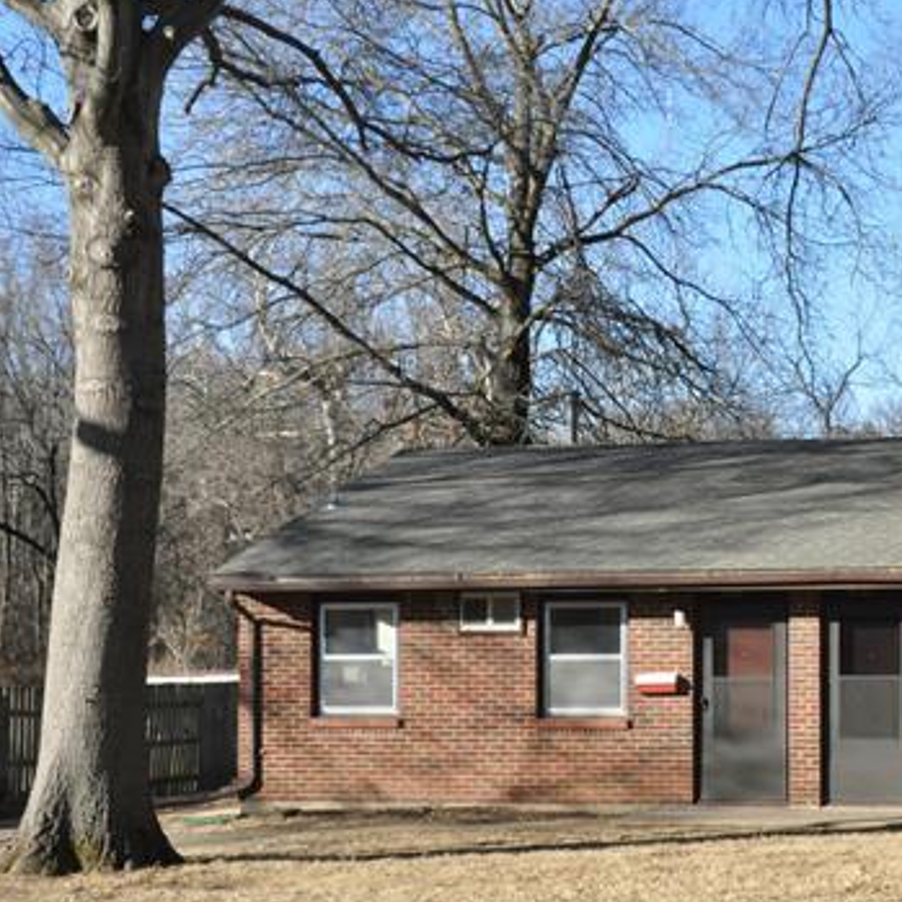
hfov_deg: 23.4
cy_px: 526
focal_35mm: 72
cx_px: 814
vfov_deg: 24.0
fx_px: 2117
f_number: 11
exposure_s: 1/500
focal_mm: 29
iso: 800
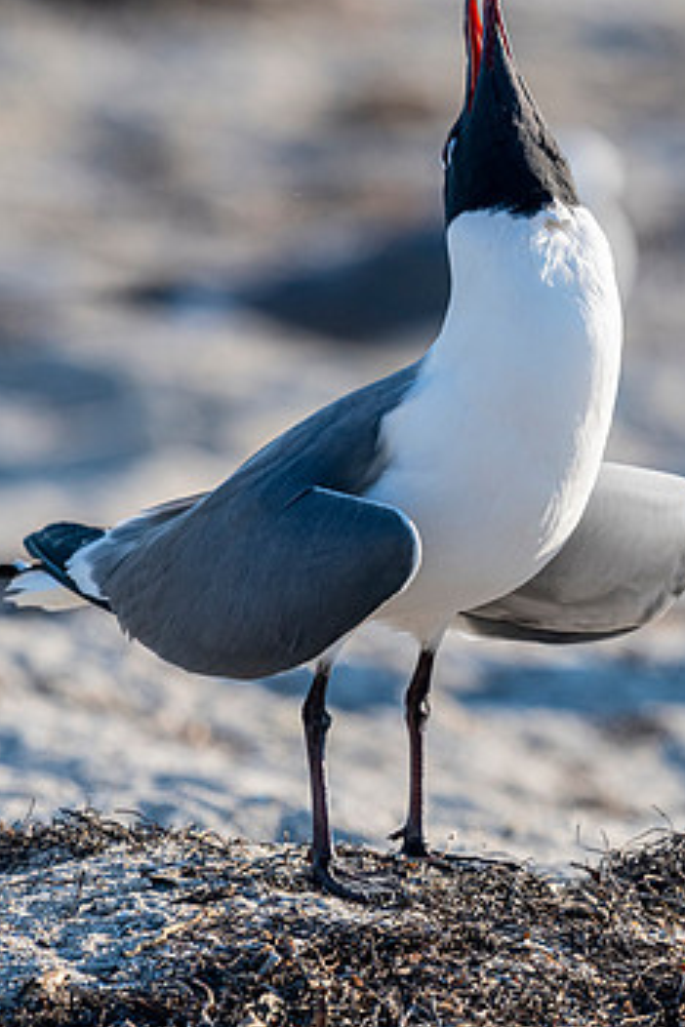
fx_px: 20063
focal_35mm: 703
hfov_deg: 2.0
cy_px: 352
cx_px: 825
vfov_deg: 2.9
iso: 500
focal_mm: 300
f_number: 5.6
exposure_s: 1/2000
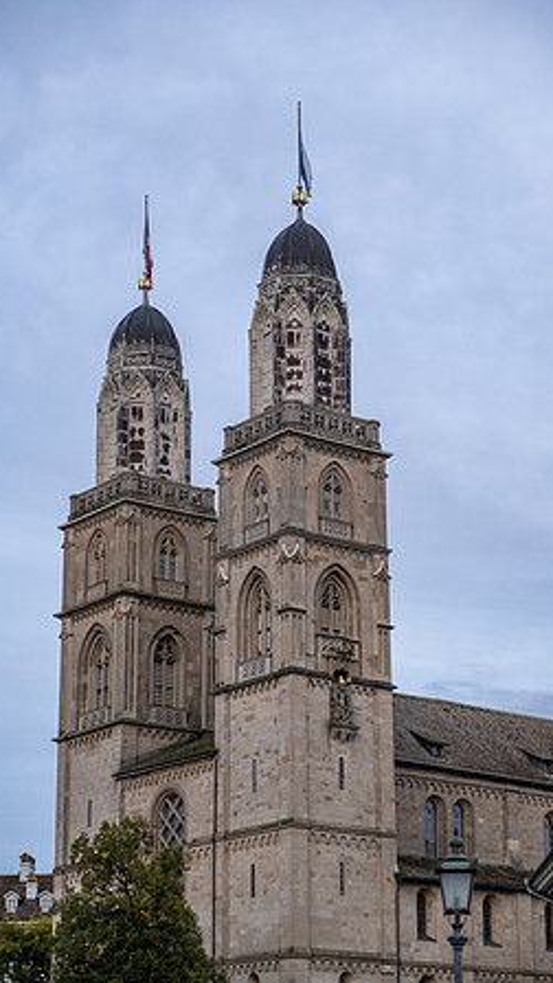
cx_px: 279
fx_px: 2059
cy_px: 492
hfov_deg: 15.3
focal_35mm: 79
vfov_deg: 26.8
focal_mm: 50
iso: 160
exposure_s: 1/180
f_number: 3.2
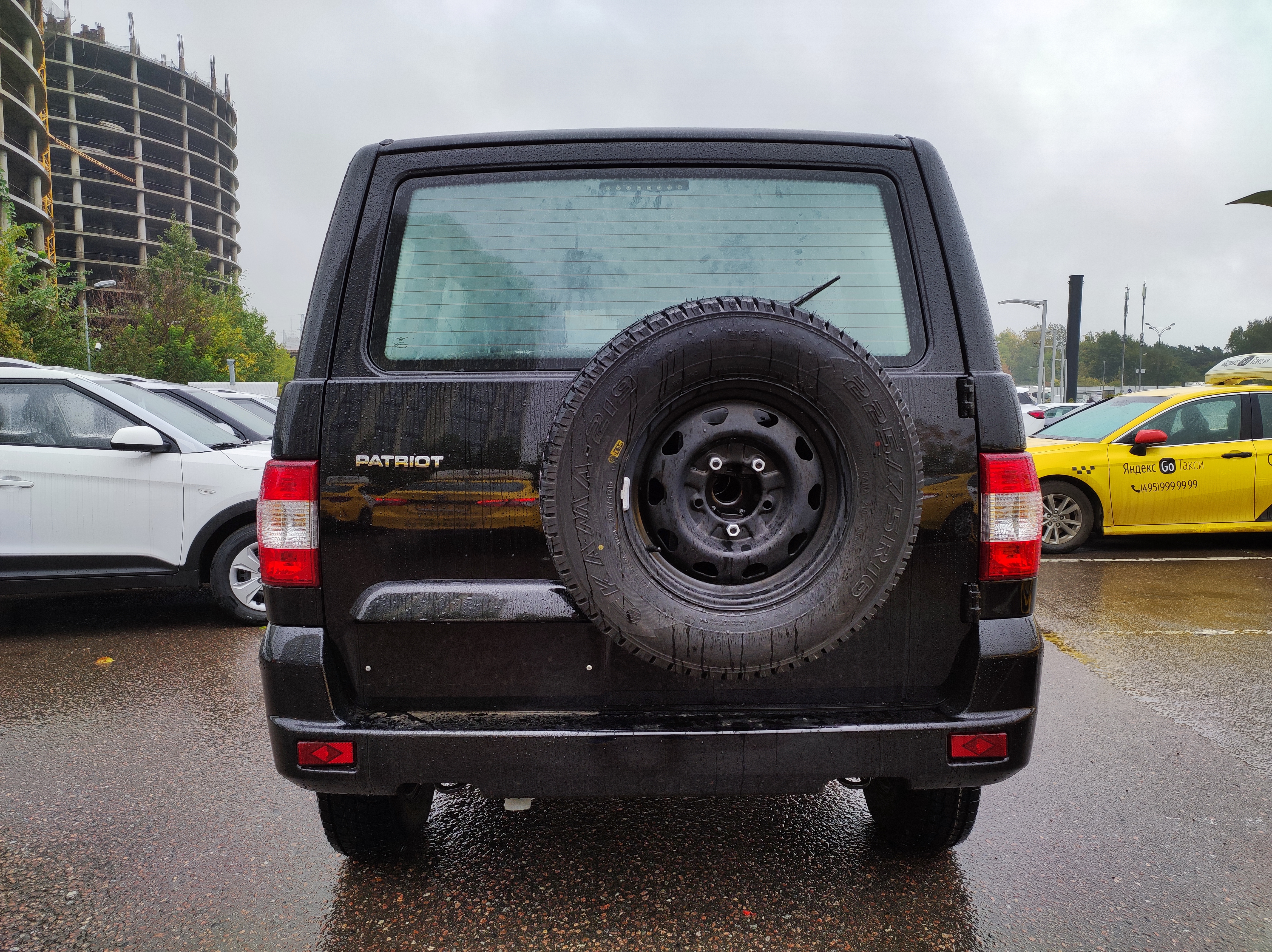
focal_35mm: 17
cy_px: 476
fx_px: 624
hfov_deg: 91.1
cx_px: 636
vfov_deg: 74.6
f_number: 1.79
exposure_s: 1/115
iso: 50
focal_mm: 4.74
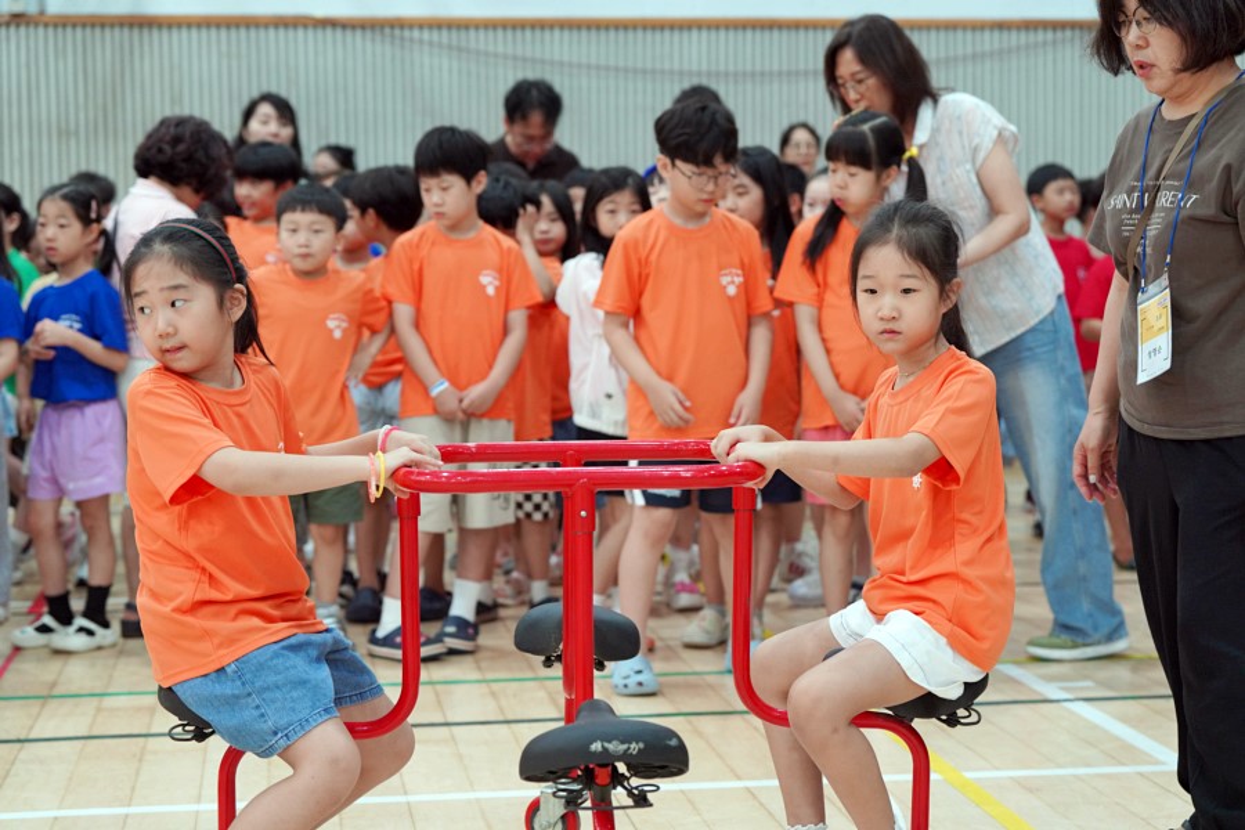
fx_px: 2421
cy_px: 415
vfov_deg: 19.5
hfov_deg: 28.8
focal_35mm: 70
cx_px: 622
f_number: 4
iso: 2000
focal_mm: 70
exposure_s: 1/160
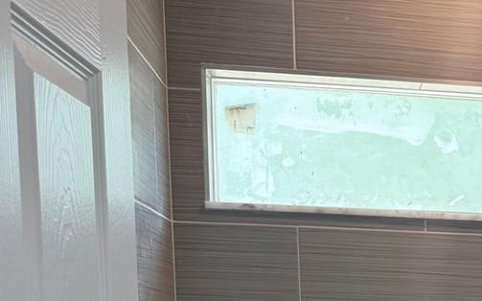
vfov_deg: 14.7
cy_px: 488
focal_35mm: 81
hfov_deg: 23.1
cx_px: 598
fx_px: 1064
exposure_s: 1/187
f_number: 1.78
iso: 125
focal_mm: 6.76
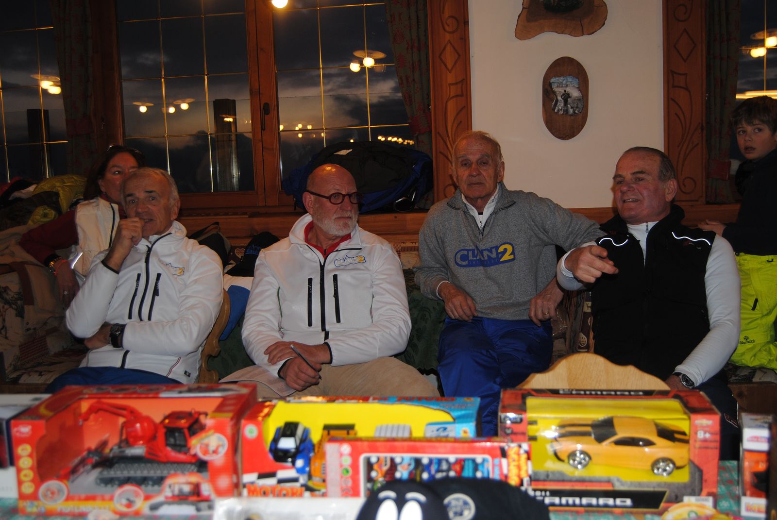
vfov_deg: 34.3
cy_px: 260
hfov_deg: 49.5
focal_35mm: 39
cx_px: 388
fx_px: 843
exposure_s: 1/60
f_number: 4
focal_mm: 26
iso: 200
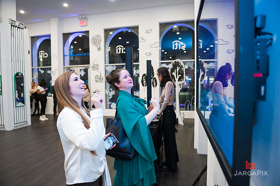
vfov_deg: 53.1
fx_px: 187
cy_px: 93
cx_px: 140
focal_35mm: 24
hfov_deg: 73.8
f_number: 3.2
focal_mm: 24
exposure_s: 1/200
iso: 1600
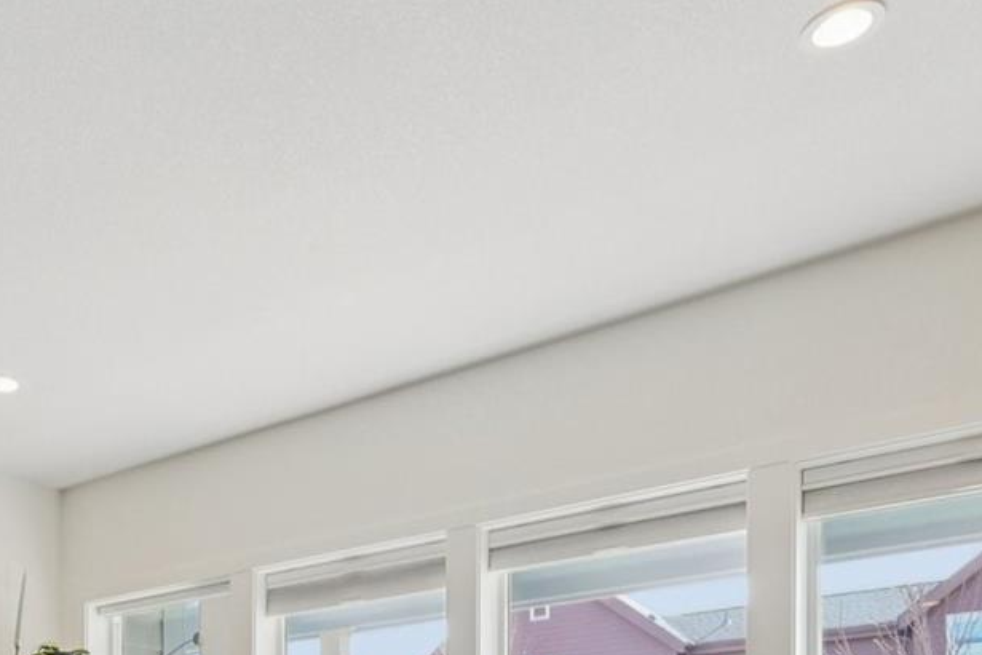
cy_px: 837
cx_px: 118
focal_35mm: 39
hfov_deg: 45.4
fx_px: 1064
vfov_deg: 28.5
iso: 800
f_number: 8
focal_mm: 10
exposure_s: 1/10
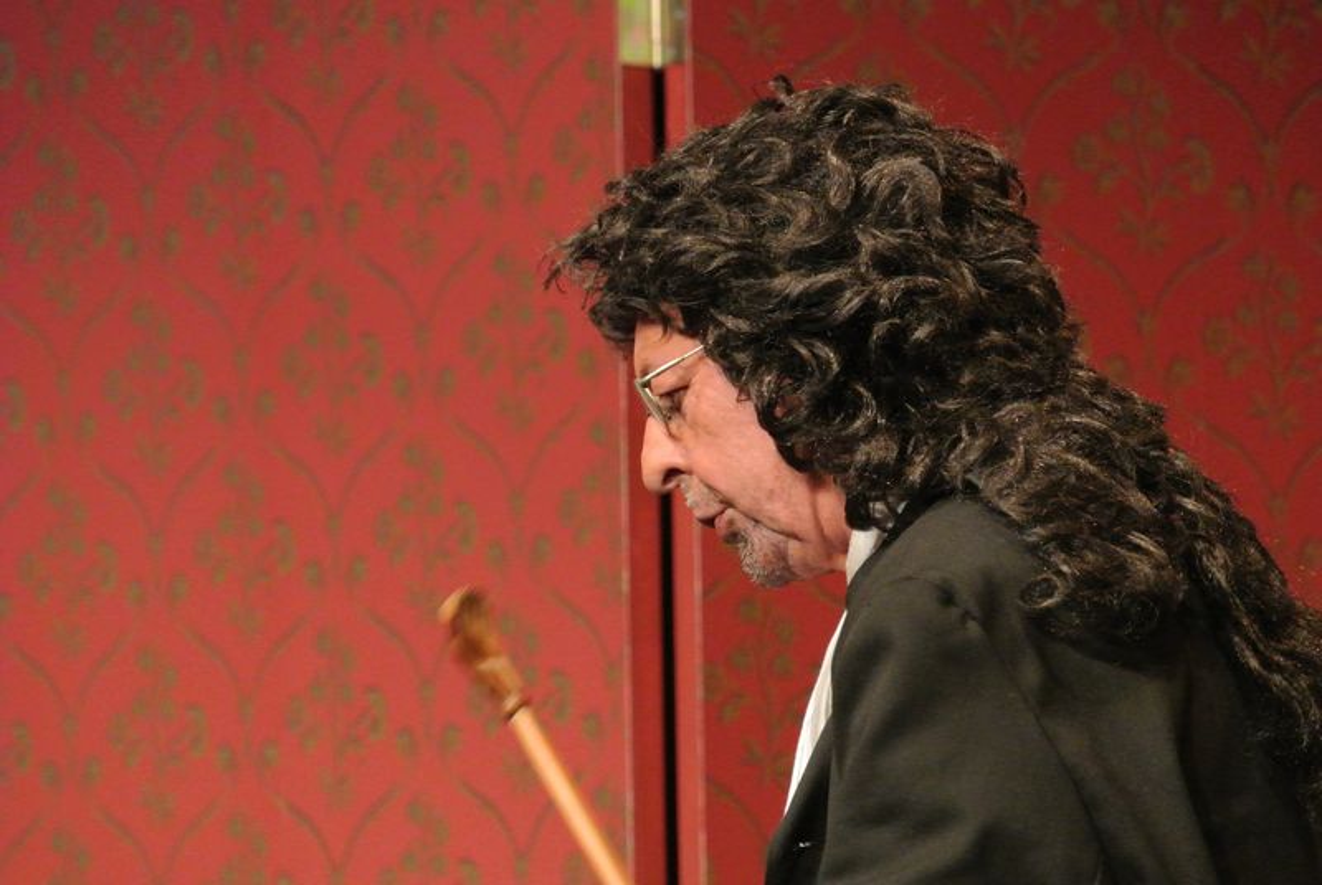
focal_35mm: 297
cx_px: 661
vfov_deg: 4.6
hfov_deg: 6.9
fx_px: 10922
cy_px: 442
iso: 2500
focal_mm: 110
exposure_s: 1/60
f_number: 5.6
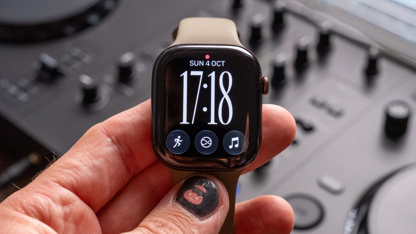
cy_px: 117
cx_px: 208
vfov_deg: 17.5
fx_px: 763
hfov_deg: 30.5
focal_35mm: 69
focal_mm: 43.7
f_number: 7.1
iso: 4000
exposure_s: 1/125
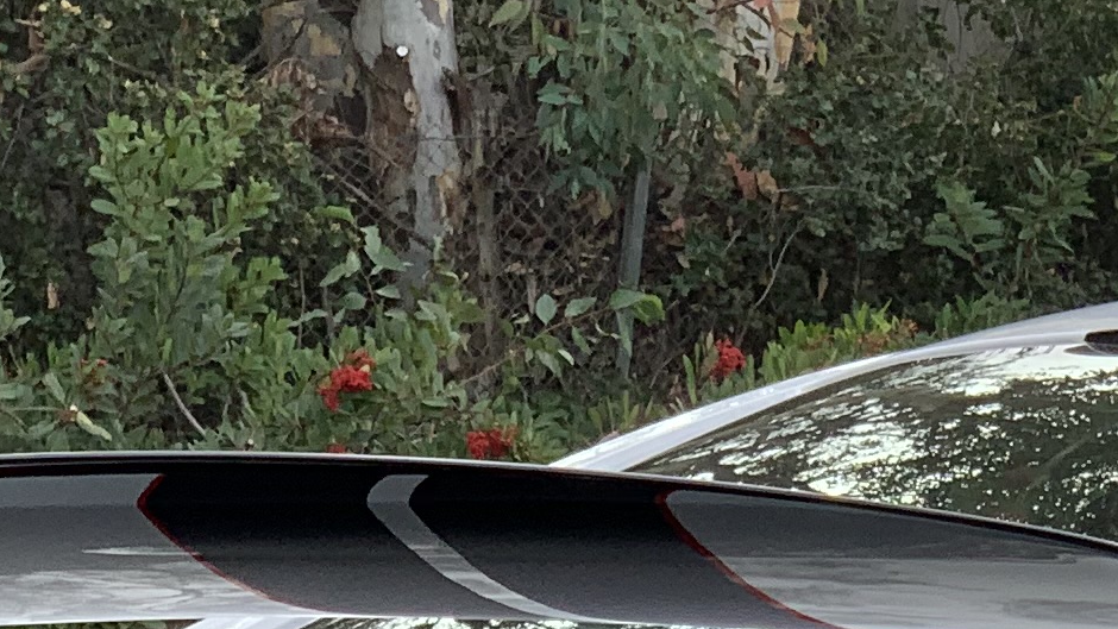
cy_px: 1317
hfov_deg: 8.7
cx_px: 1576
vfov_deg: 4.9
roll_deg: -0.1
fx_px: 7205
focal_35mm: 243
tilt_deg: -6.0
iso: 16
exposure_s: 1/302
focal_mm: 6
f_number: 2.4
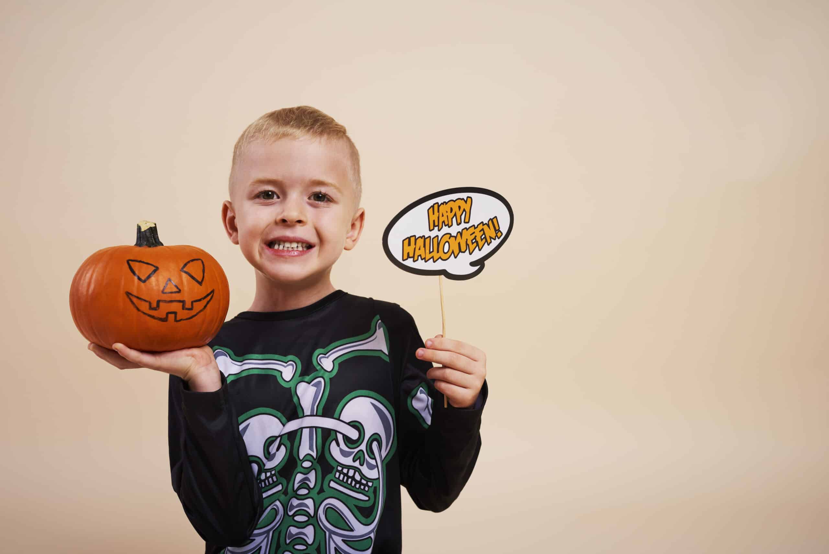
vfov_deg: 27.0
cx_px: 414
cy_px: 277
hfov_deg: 39.6
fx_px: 1152
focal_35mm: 50
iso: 125
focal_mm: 50
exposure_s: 1/125
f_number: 5
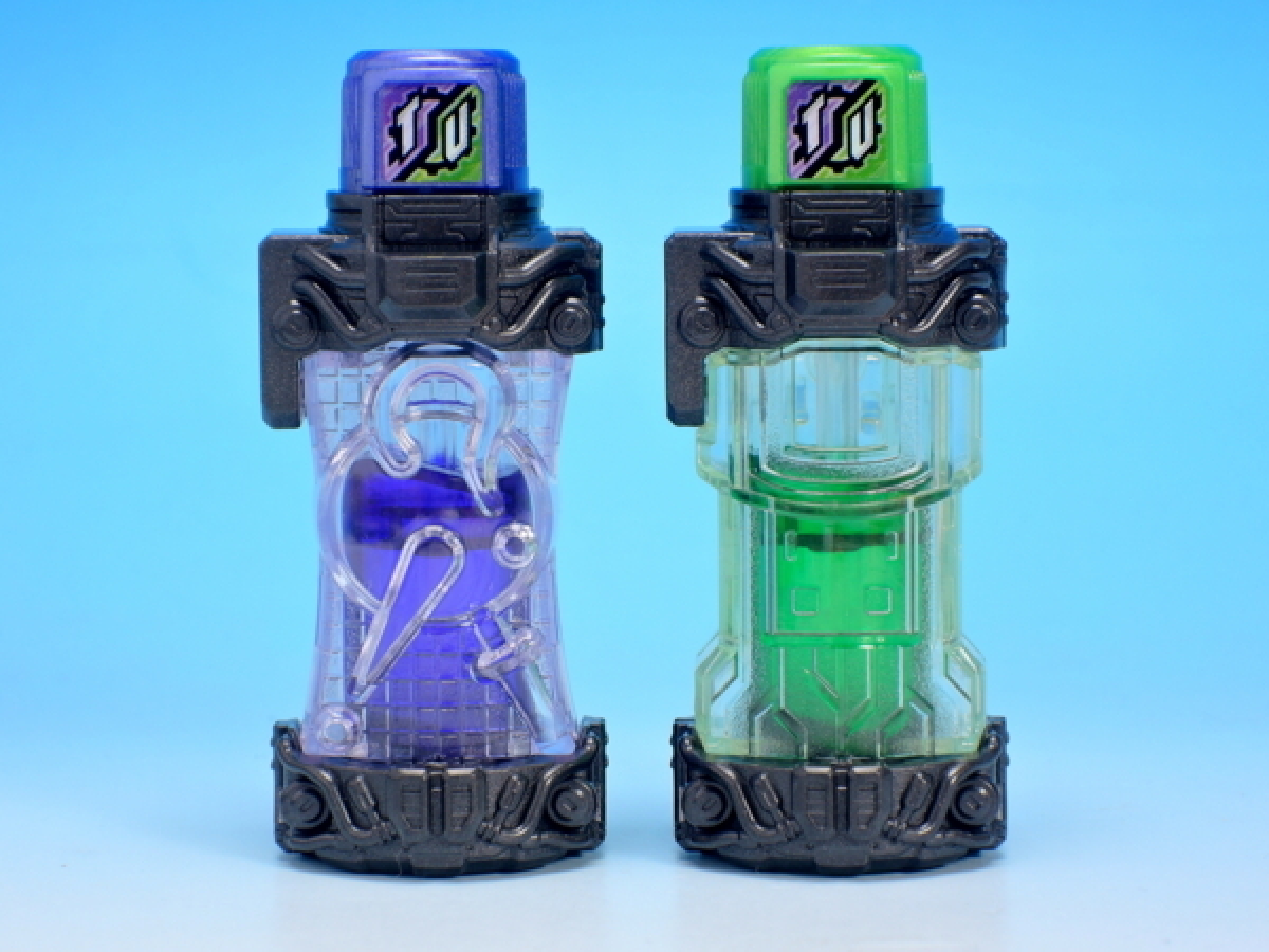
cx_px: 634
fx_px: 4399
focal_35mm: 120
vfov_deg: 12.3
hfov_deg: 16.4
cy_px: 476
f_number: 5.6
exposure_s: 1
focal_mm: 25.5
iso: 80
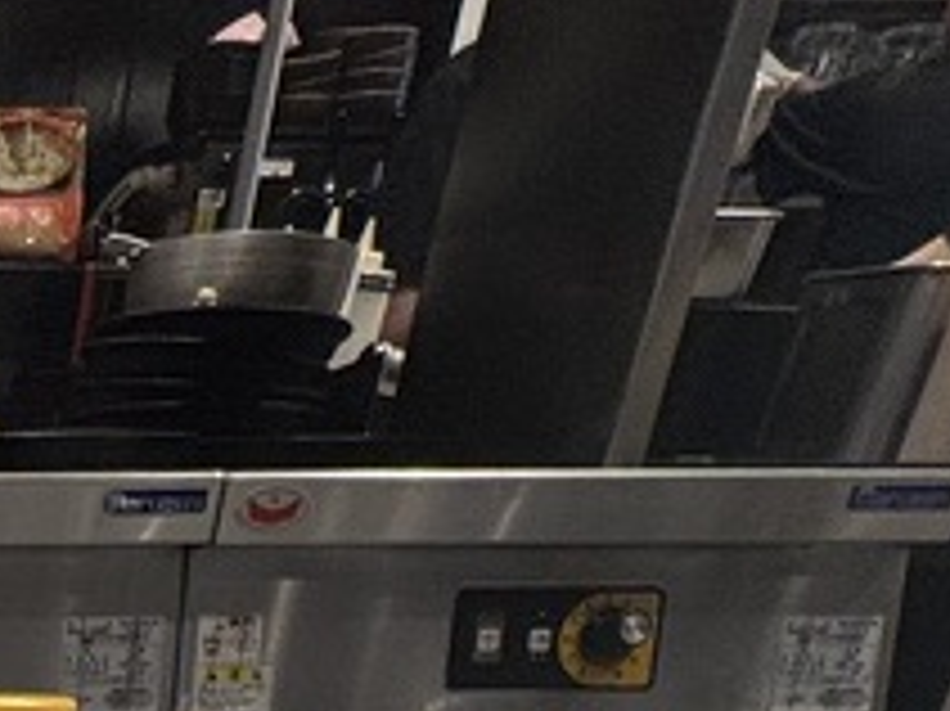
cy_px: 1436
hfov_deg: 20.3
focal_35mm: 68
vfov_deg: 16.4
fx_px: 1865
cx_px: -761
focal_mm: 2.22
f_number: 2.2
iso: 64
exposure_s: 1/100
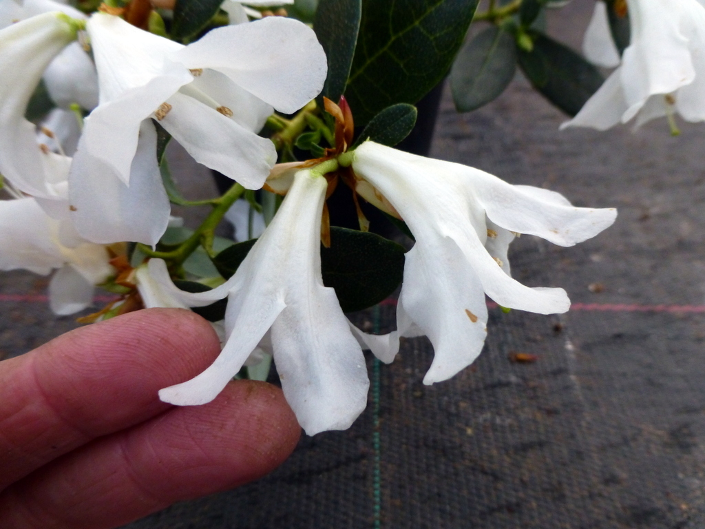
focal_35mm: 24
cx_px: 352
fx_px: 489
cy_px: 264
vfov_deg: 56.8
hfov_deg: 71.6
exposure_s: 1/50
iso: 400
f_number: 3.3
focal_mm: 4.3
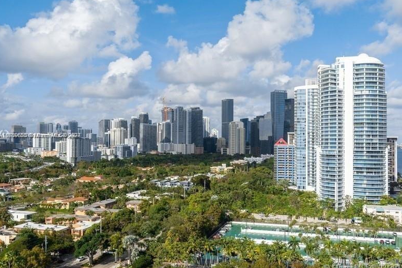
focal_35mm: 36
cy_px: 136
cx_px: 204
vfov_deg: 36.8
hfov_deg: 53.1
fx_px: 402
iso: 200
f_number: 8
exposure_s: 1/1600
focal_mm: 35
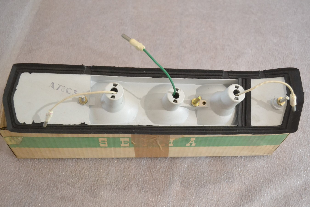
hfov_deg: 53.1
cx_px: 155
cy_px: 104
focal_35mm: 36
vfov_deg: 36.9
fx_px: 310
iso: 3200
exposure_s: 1/40
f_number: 4
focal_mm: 24
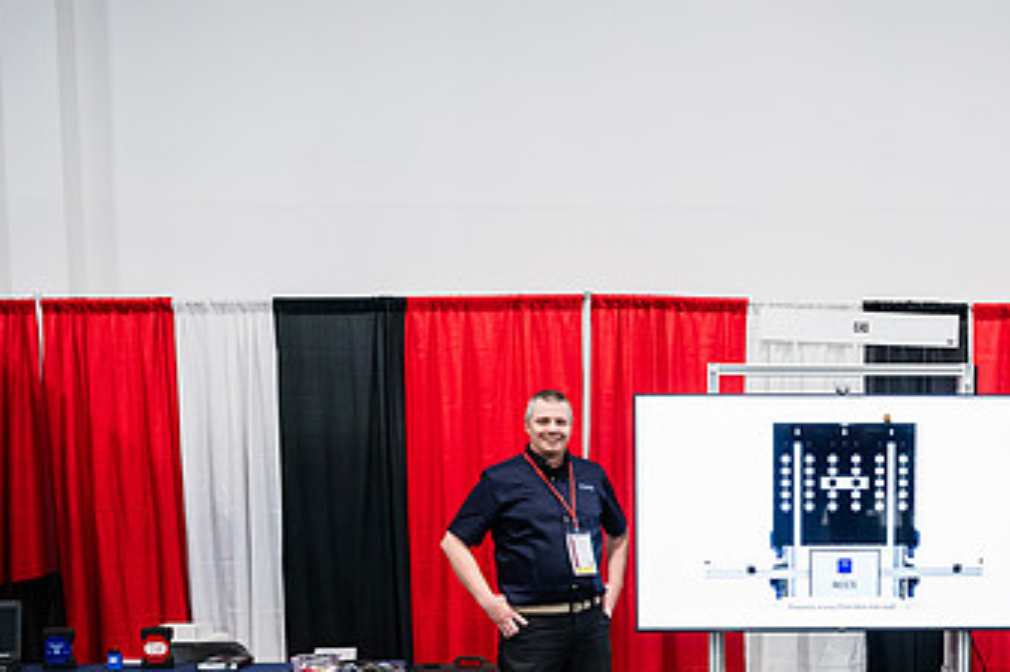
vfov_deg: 30.4
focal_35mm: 43
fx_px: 1205
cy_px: 540
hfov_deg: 43.7
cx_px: 785
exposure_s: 1/200
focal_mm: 24
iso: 4000
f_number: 4
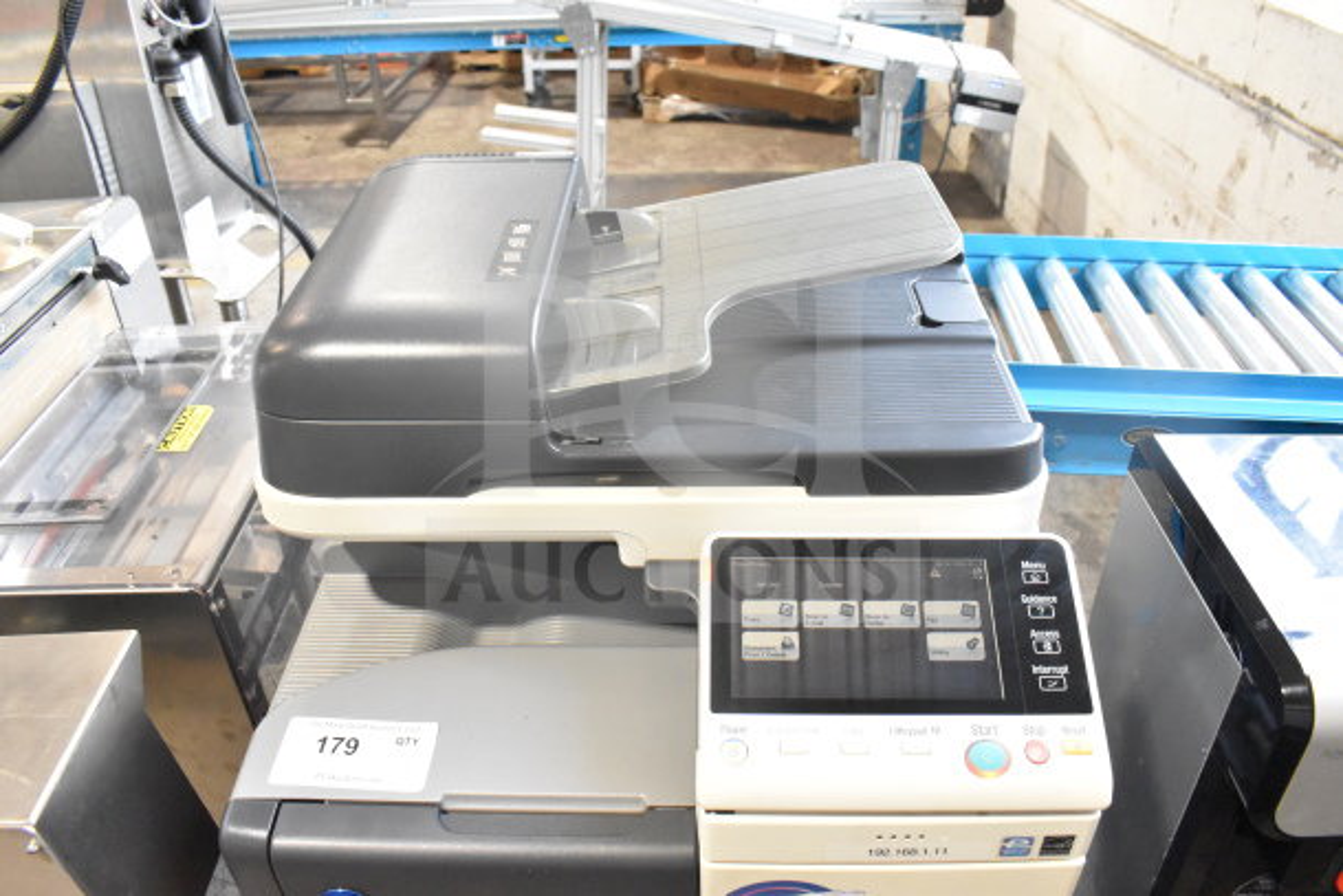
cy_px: 448
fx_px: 1007
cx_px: 672
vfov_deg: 48.0
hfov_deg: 67.4
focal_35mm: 27
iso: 6400
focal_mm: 18
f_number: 7.1
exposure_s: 1/200
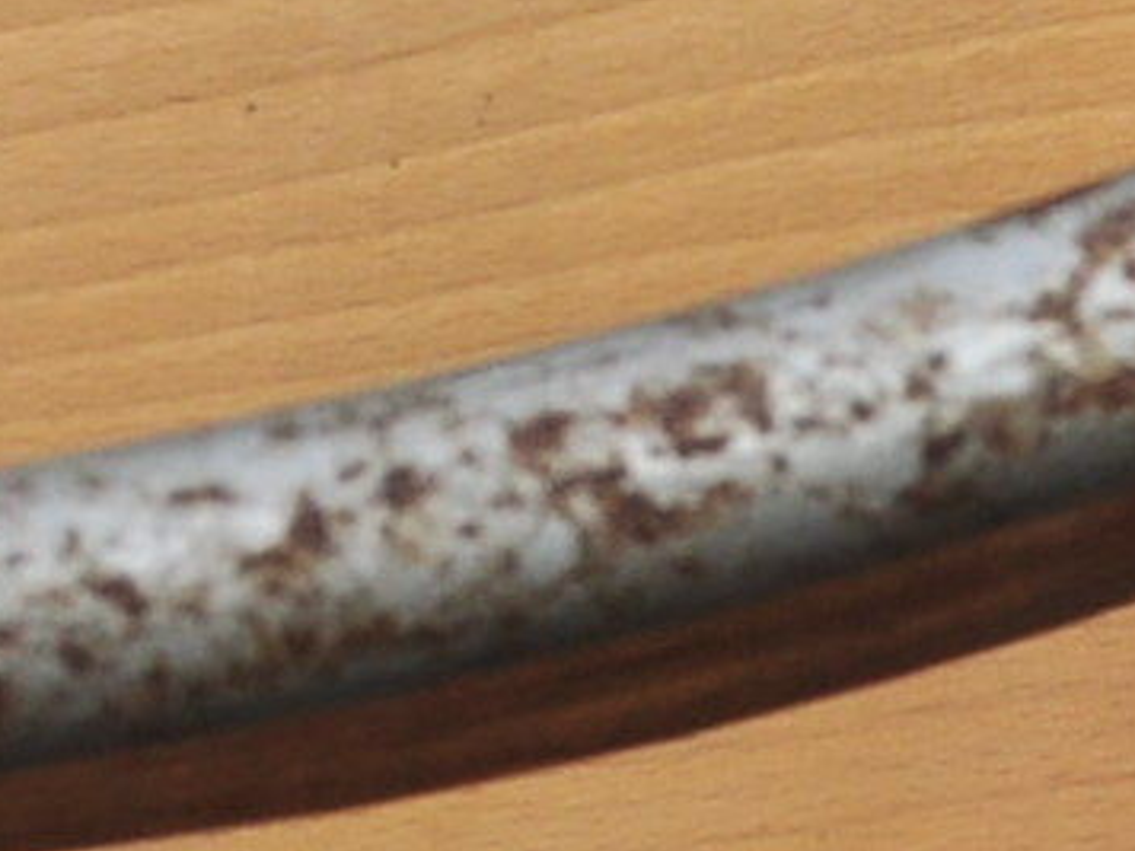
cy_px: -1198
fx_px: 7672
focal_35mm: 234
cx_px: -711
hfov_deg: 8.2
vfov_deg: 6.1
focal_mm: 18
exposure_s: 1/400
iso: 200
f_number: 10
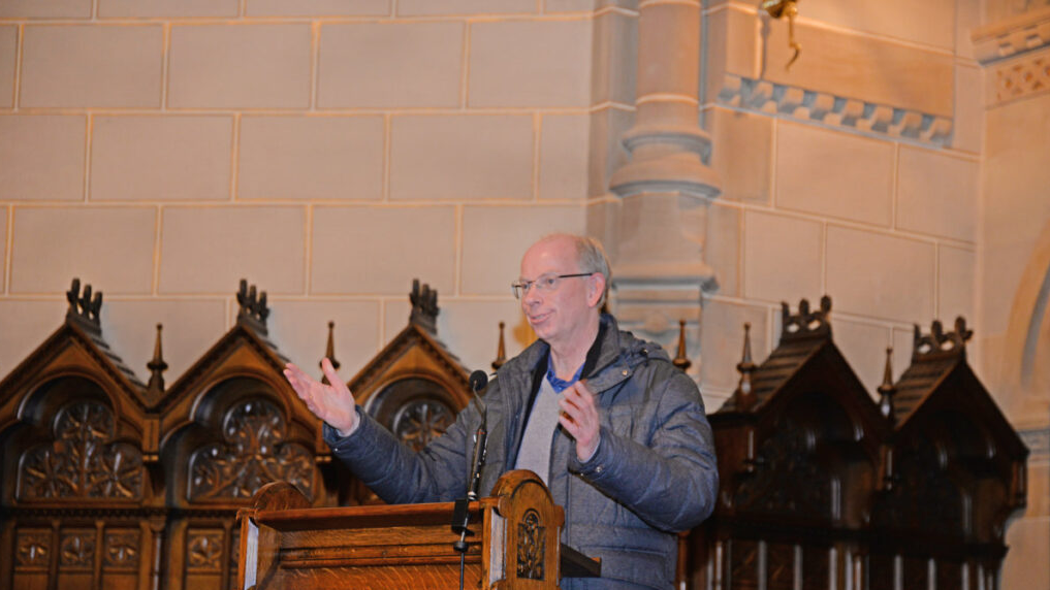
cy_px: 345
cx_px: 522
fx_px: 2645
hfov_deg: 22.5
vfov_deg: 12.7
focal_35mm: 95
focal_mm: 90
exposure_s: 1/60
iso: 800
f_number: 4
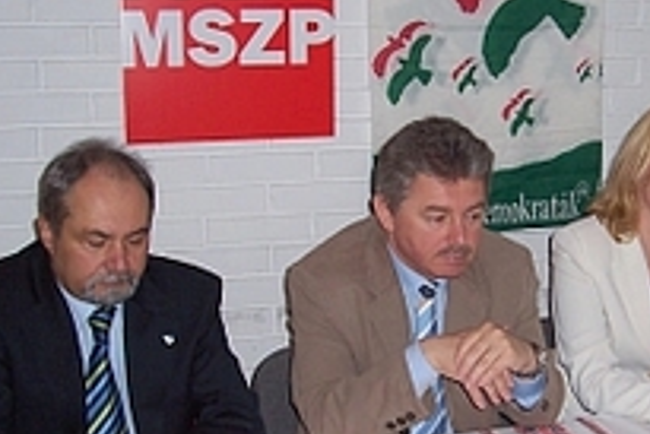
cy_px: 295
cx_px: 526
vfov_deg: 19.7
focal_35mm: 69
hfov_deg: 28.6
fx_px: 1247
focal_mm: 5.6
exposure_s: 1/60
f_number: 2.7
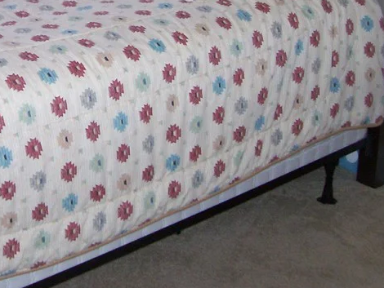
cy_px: 22
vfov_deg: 19.5
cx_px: 42
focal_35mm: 74
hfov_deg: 25.5
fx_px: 821
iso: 140
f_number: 2.7
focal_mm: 5.6
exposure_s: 1/112
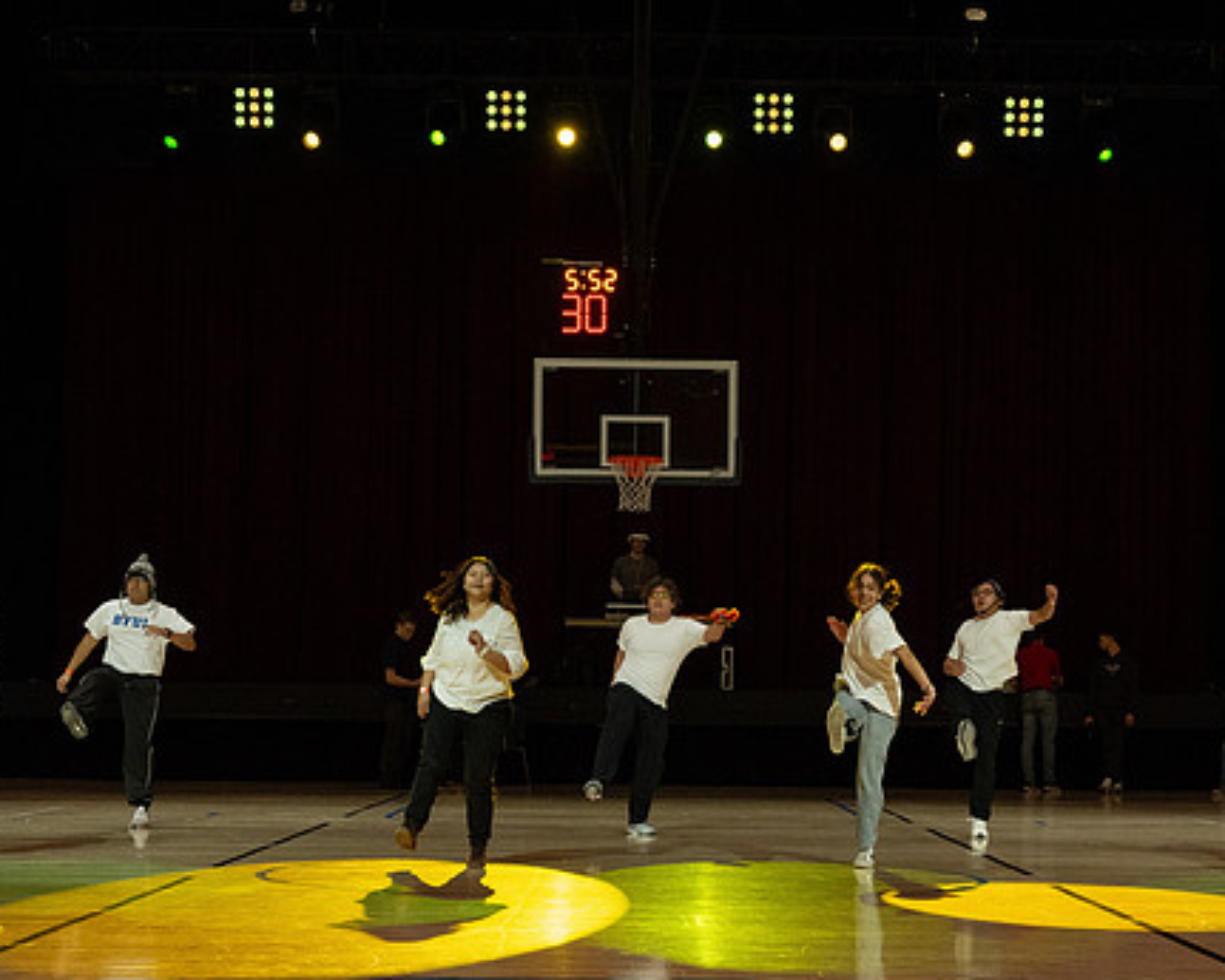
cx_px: 731
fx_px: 3010
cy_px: 624
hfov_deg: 23.0
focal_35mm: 83
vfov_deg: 18.5
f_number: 5
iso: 2500
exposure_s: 1/400
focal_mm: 50
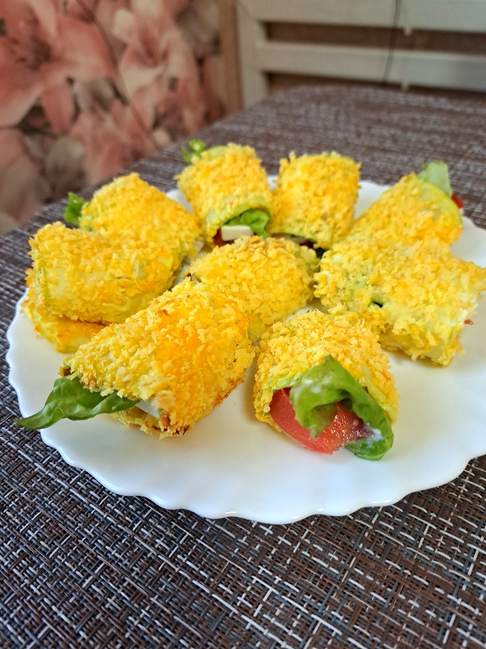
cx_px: 243
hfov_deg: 56.8
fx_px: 449
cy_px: 324
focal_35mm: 24
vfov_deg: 71.6
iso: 160
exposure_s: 1/50
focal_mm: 5.23
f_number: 1.8
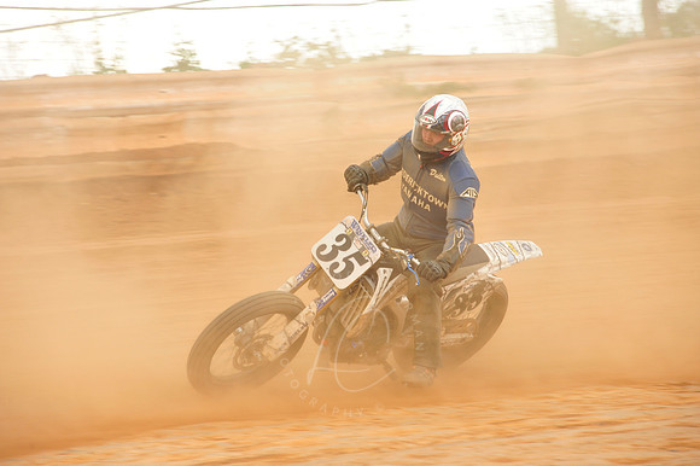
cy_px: 233
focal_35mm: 200
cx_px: 350
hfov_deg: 10.3
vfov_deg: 6.9
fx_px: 3887
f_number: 8
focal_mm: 200
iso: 800
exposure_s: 1/400
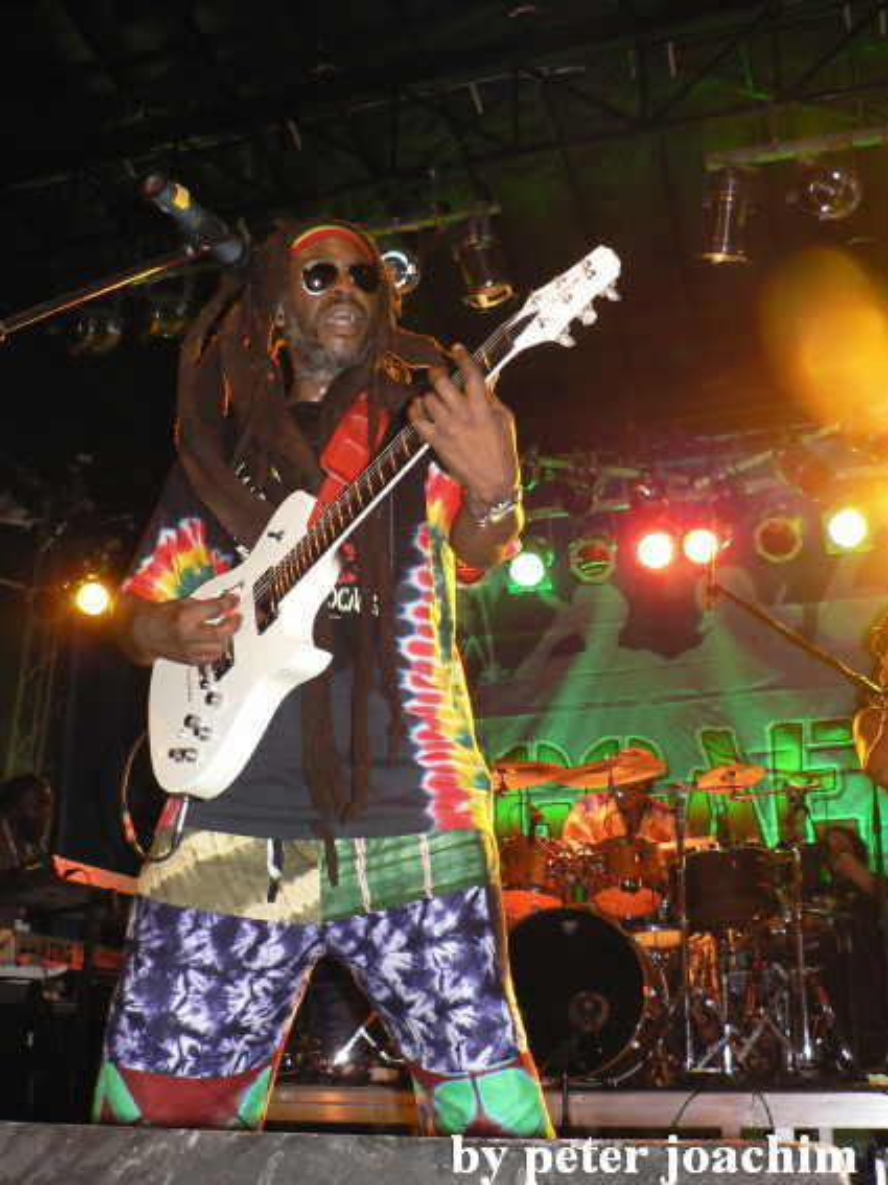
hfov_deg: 40.7
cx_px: 444
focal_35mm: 35
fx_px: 1198
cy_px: 592
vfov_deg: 52.6
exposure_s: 1/60
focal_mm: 6
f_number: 2.8
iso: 200
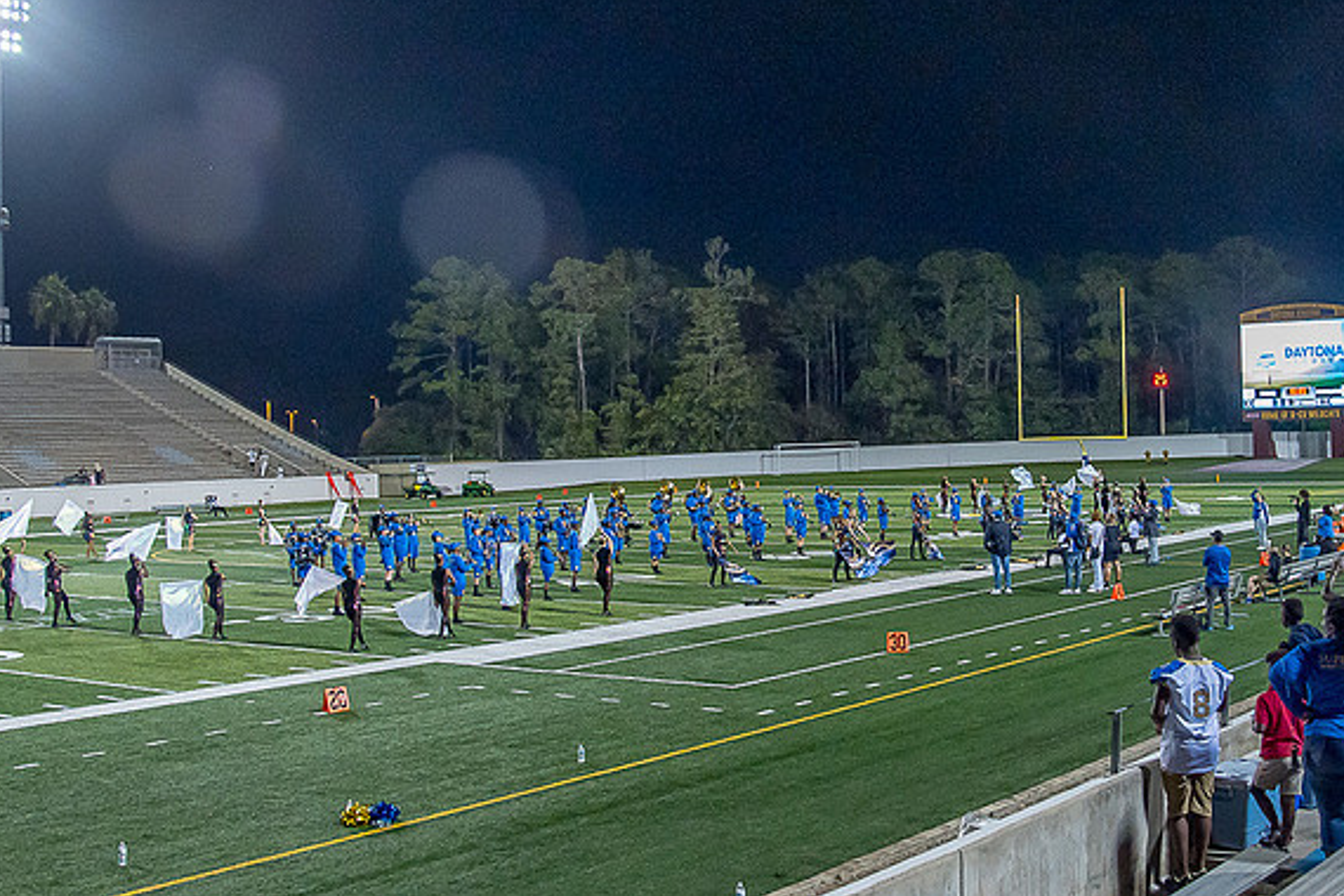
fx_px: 1680
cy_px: 385
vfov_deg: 29.8
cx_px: 801
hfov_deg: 43.4
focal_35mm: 45
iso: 2000
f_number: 4
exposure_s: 1/200
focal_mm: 24
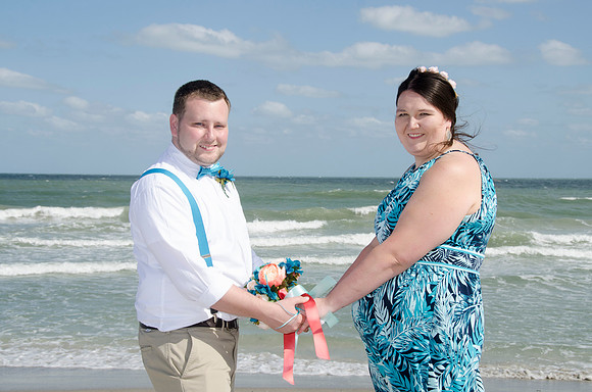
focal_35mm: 66
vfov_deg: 20.5
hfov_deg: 30.6
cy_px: 196
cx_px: 296
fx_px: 1083
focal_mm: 44
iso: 100
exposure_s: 1/250
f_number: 10
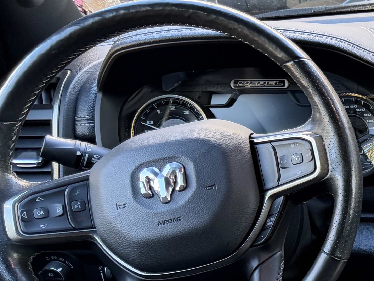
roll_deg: -0.4
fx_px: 821
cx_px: 591
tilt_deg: -21.9
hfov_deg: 20.9
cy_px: 256
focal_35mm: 76
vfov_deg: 19.0
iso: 200
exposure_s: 1/89
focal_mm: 6.76
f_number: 1.78
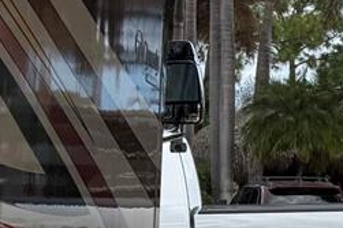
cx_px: 809
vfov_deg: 8.6
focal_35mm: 159
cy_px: 117
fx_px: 1514
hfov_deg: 11.0
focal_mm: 6.76
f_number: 1.78
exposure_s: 1/4405
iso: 80
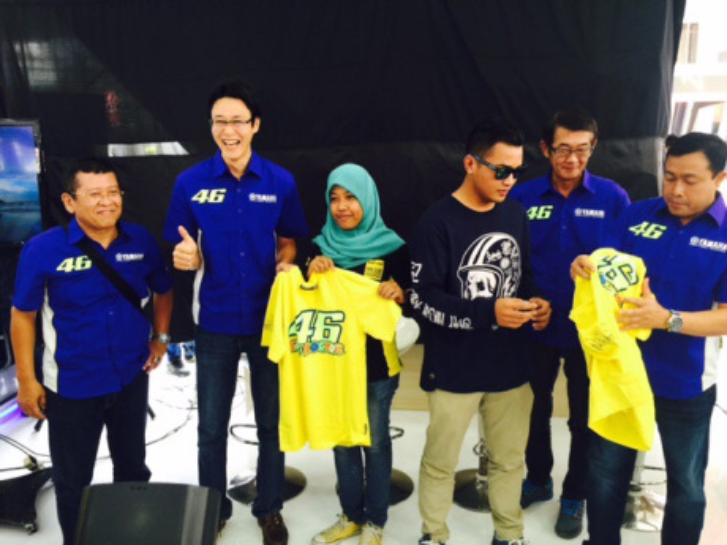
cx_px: 364
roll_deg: -0.6
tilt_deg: -12.5
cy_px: 272
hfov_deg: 61.7
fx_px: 609
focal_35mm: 29
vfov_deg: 48.2
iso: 50
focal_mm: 4.15
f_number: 2.2
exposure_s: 1/30
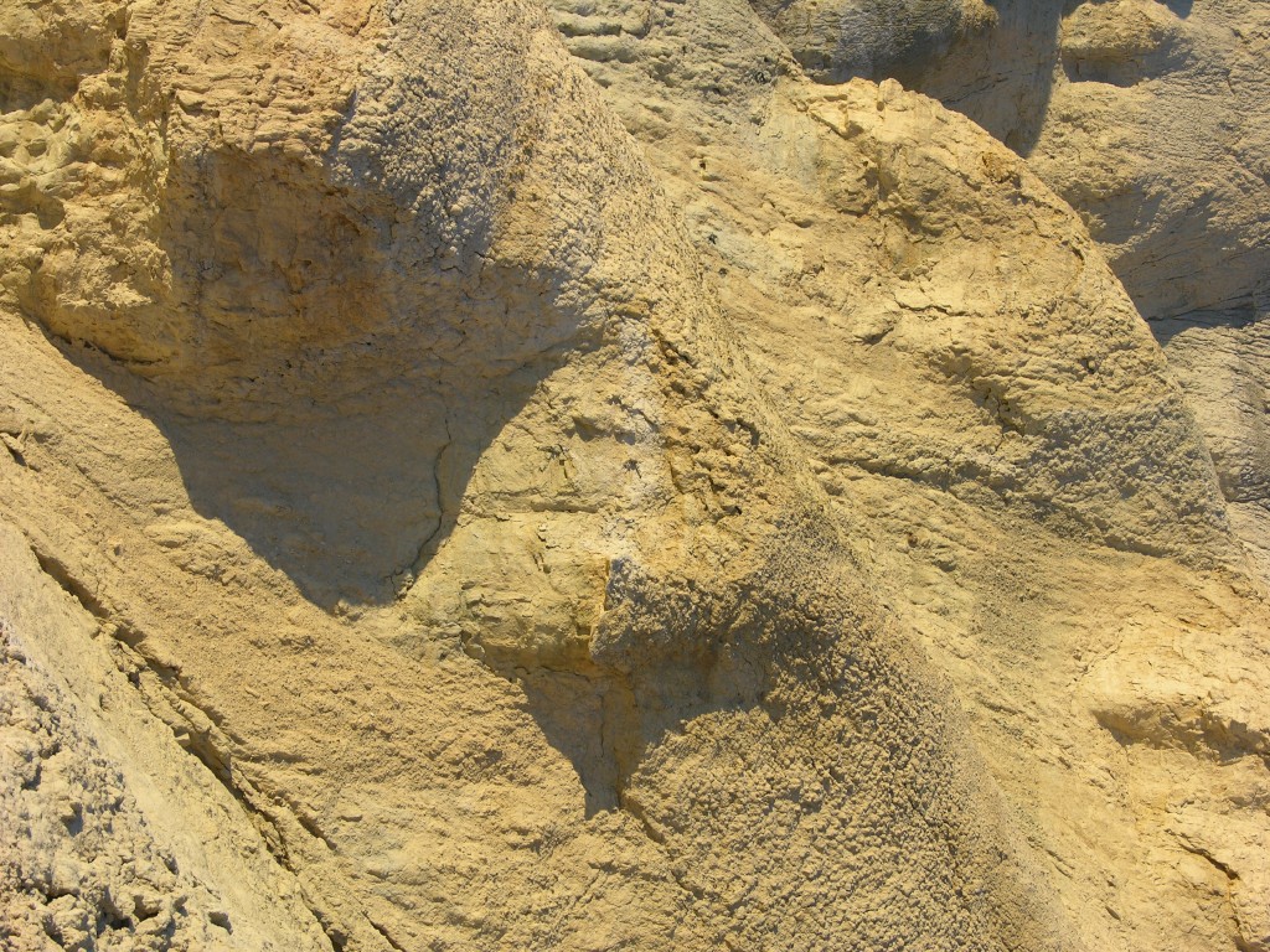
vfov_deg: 19.9
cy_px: 476
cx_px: 635
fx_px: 2715
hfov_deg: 26.3
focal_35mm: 74
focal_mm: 18.8
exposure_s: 1/188
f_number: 4.7
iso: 50
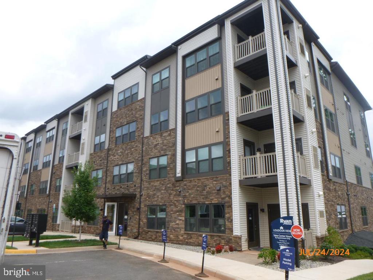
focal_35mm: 25
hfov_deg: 69.4
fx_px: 269
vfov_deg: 54.9
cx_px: 186
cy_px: 140
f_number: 3.9
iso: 100
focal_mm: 4.5
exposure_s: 1/250
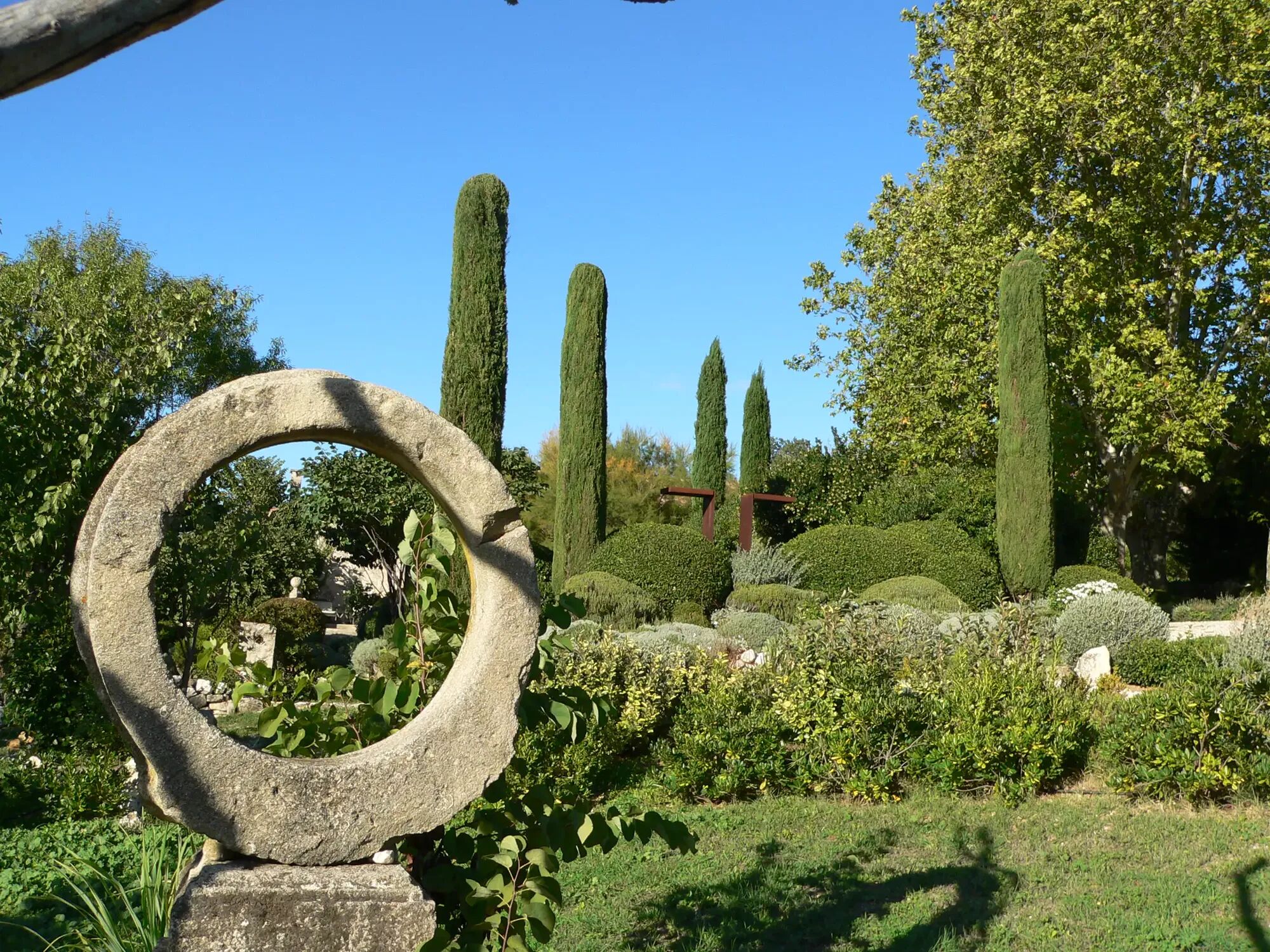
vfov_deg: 39.7
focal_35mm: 36
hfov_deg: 51.4
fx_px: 1321
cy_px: 476
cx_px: 635
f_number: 4
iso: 80
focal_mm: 6
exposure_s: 1/400
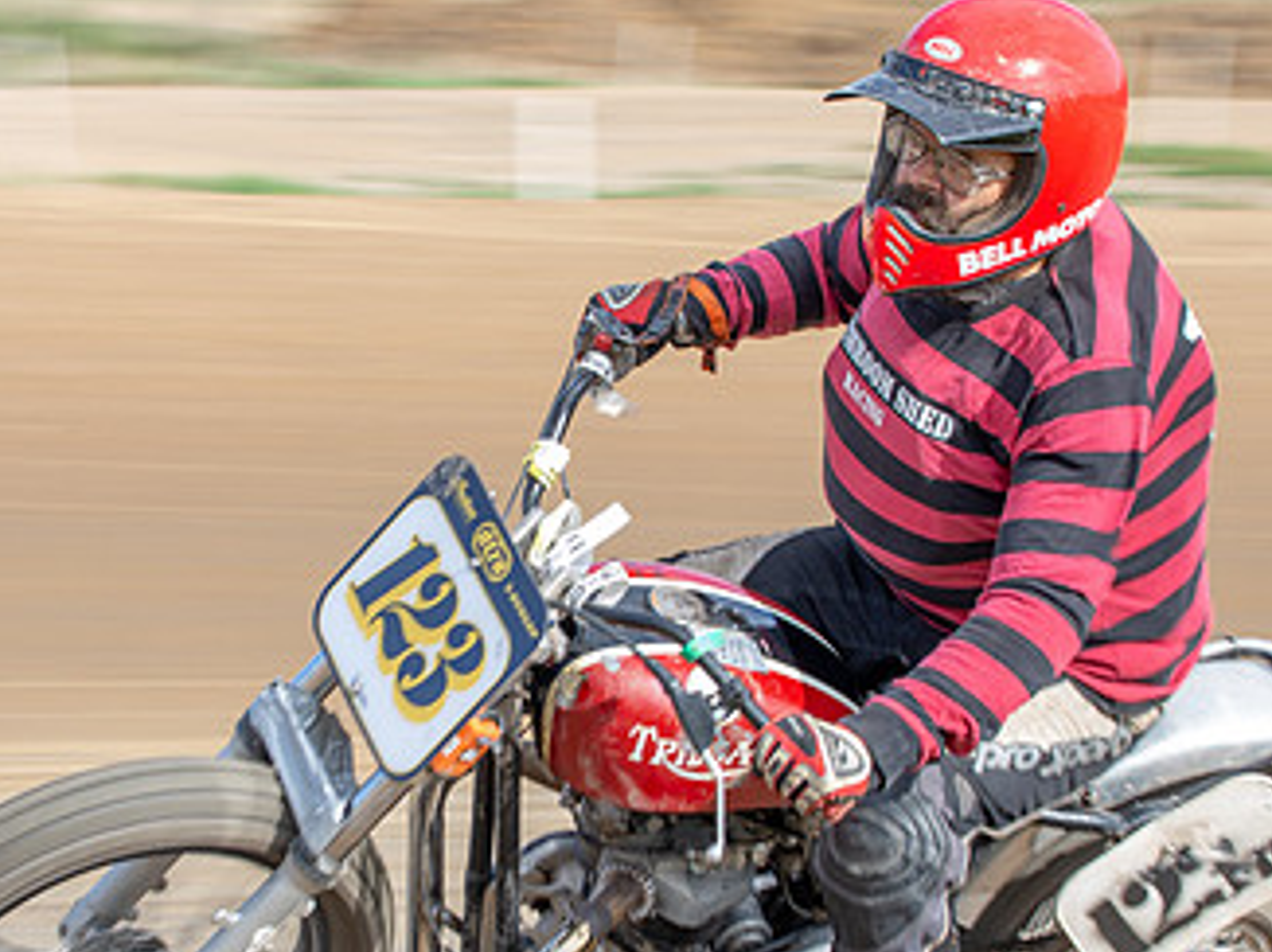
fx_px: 5251
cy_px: 521
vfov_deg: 10.4
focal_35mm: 143
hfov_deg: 13.8
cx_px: 440
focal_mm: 48
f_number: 8
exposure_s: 1/100
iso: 100
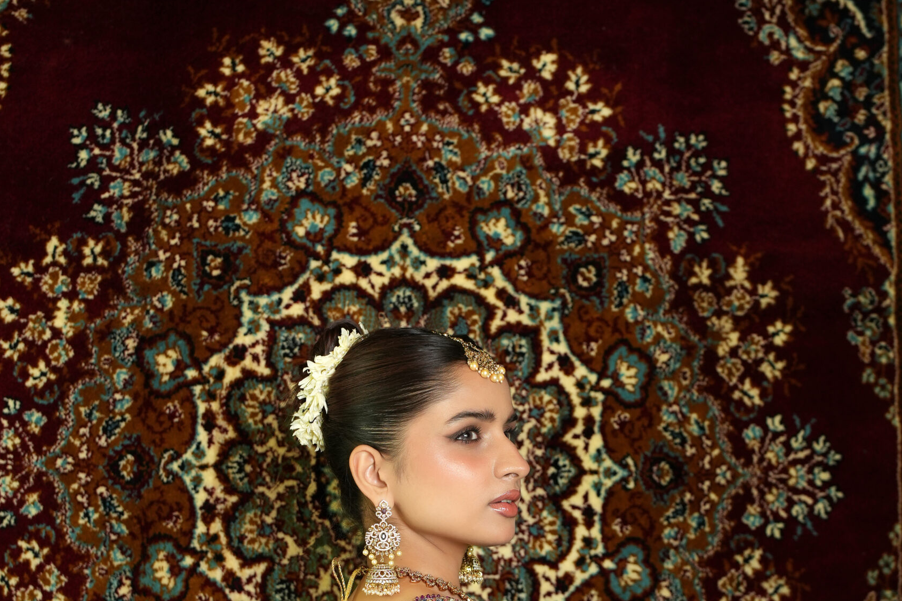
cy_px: 629
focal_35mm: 53
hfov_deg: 37.5
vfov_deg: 24.1
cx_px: 448
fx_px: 1328
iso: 640
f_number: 3.2
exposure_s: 1/200
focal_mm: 35
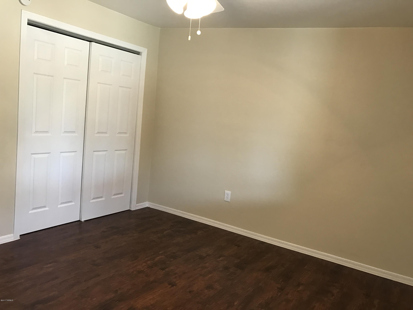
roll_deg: -5.8
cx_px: 206
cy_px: 155
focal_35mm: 28
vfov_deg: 49.7
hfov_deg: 63.4
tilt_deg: -7.5
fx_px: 334
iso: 40
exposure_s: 1/20
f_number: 1.8
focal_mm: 3.99
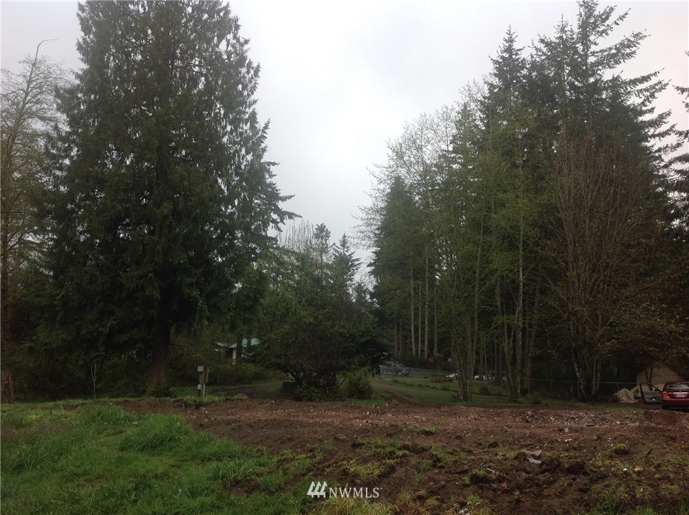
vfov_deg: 40.6
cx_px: 344
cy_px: 258
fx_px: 696
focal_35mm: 35
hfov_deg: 52.7
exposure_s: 1/480
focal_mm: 4.28
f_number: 2.4
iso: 50
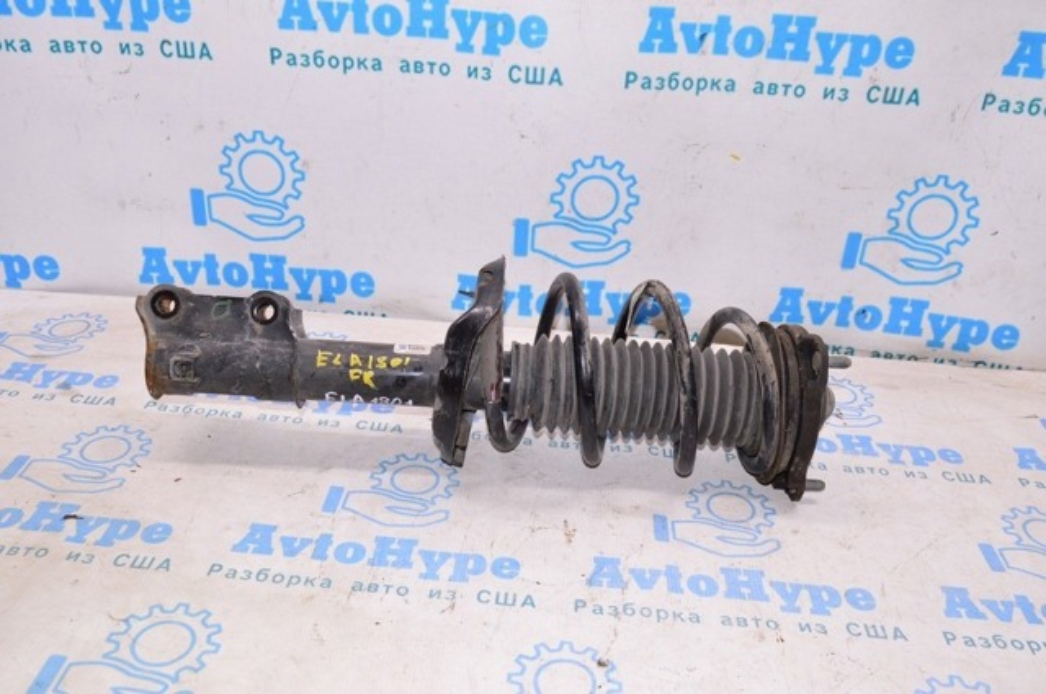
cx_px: 523
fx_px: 958
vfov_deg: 39.9
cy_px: 347
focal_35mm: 33
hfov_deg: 57.3
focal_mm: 22
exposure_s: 1/100
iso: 1600
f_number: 8
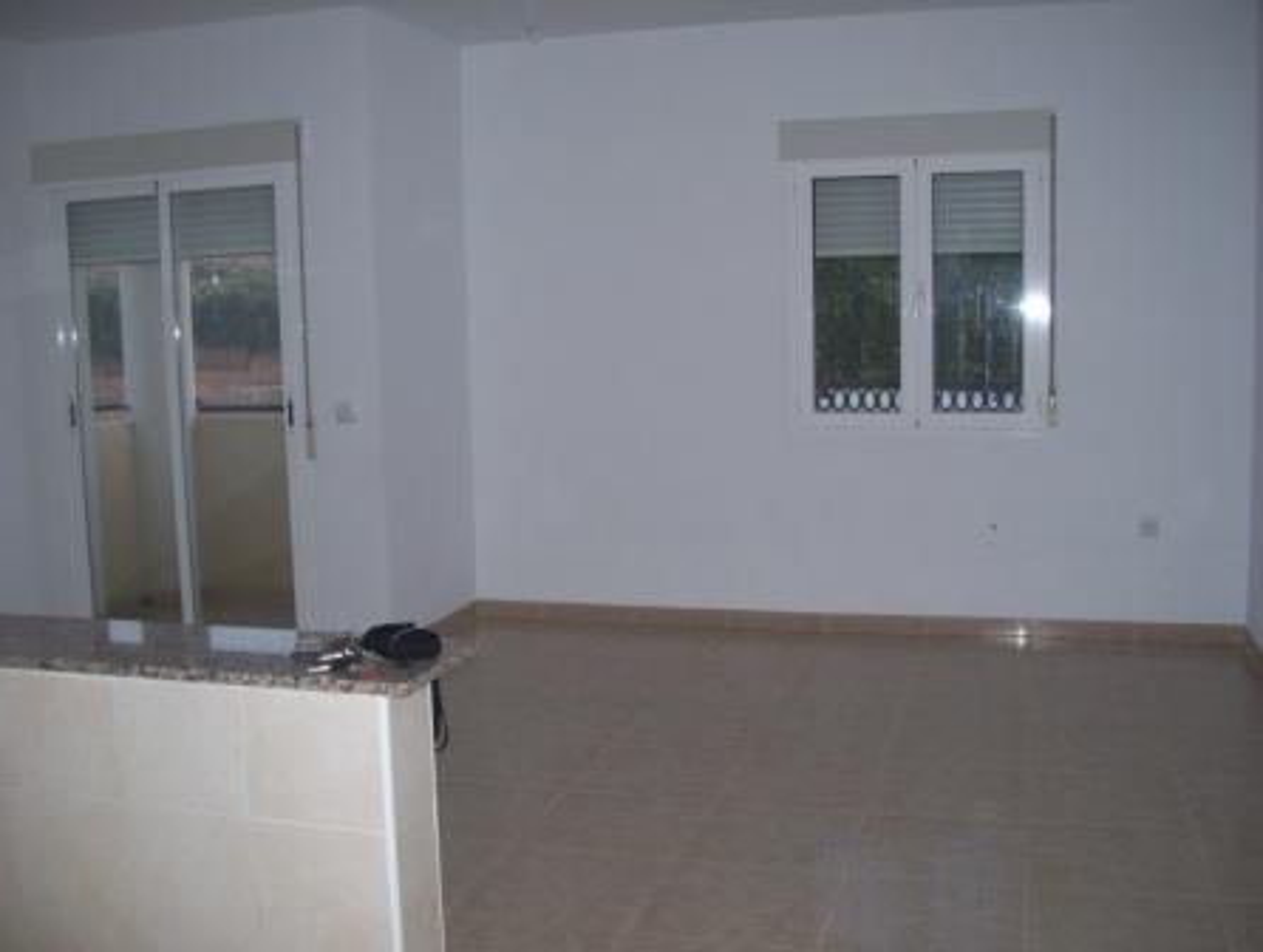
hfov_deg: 51.3
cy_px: 476
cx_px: 632
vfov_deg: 39.8
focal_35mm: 36
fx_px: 1316
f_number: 2.7
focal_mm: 6
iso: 100
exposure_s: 1/60
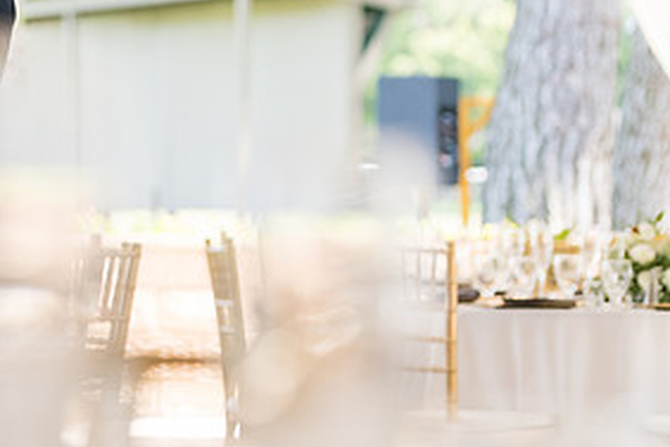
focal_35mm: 239
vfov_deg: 5.7
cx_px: 26
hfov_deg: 8.6
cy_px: -4
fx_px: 4448
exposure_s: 1/250
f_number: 4
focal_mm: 116
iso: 400
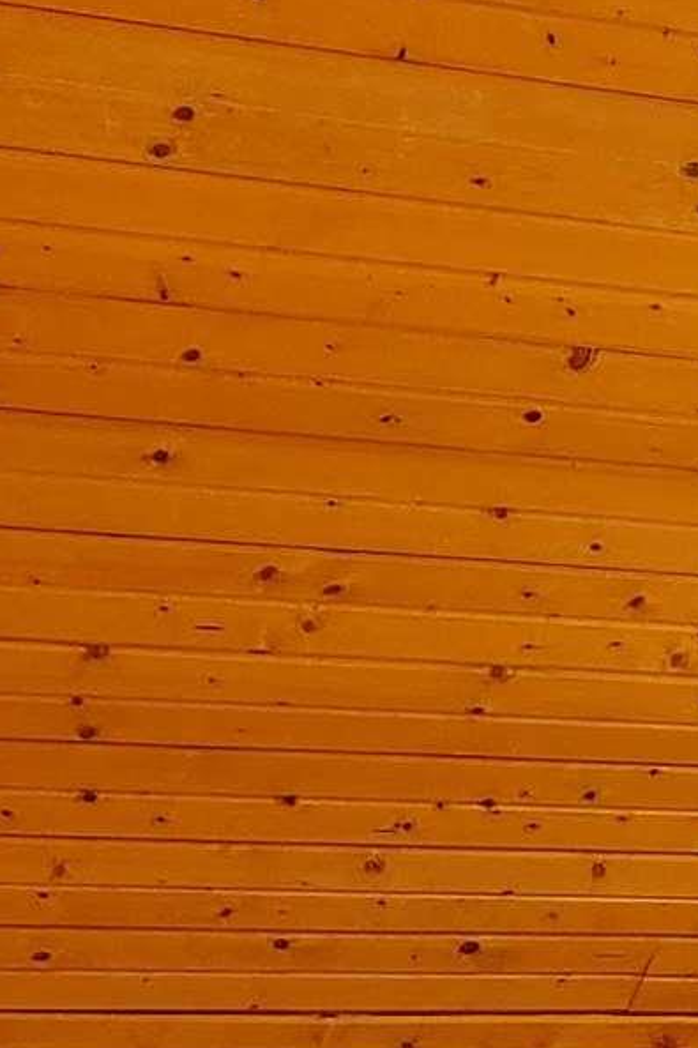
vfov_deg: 16.4
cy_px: 896
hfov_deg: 10.4
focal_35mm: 124
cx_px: 1256
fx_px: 3608
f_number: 1.8
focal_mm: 5.4
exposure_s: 1/40
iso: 640
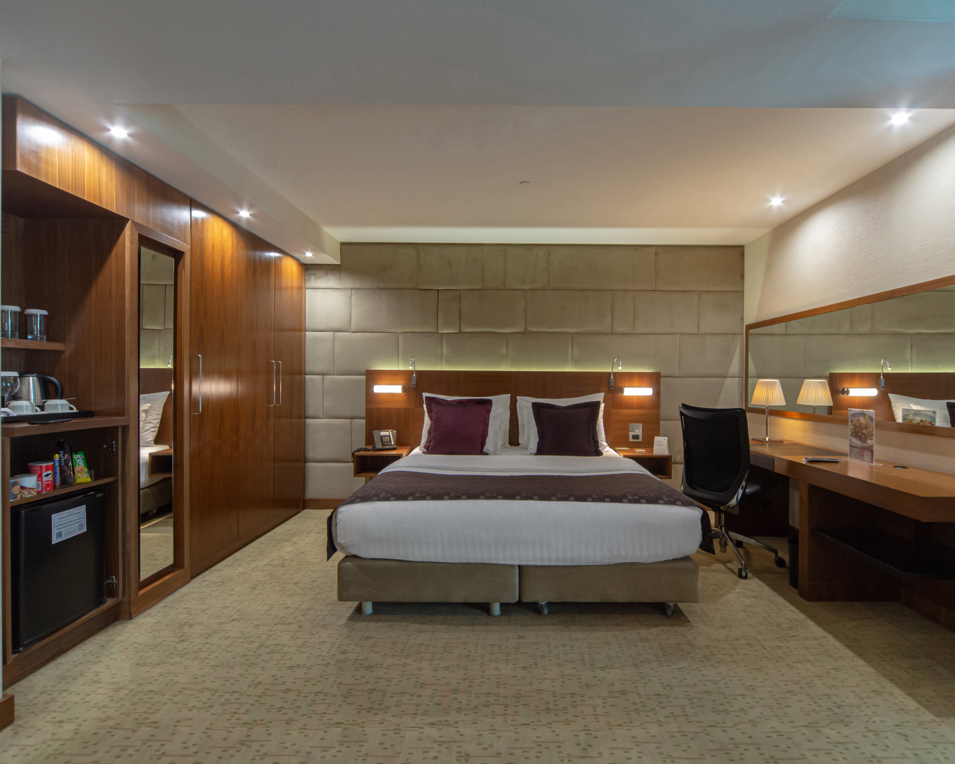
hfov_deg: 89.5
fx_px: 480
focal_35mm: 17
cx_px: 512
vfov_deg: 77.0
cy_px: 380
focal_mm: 15
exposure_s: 1/6
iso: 1600
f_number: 11
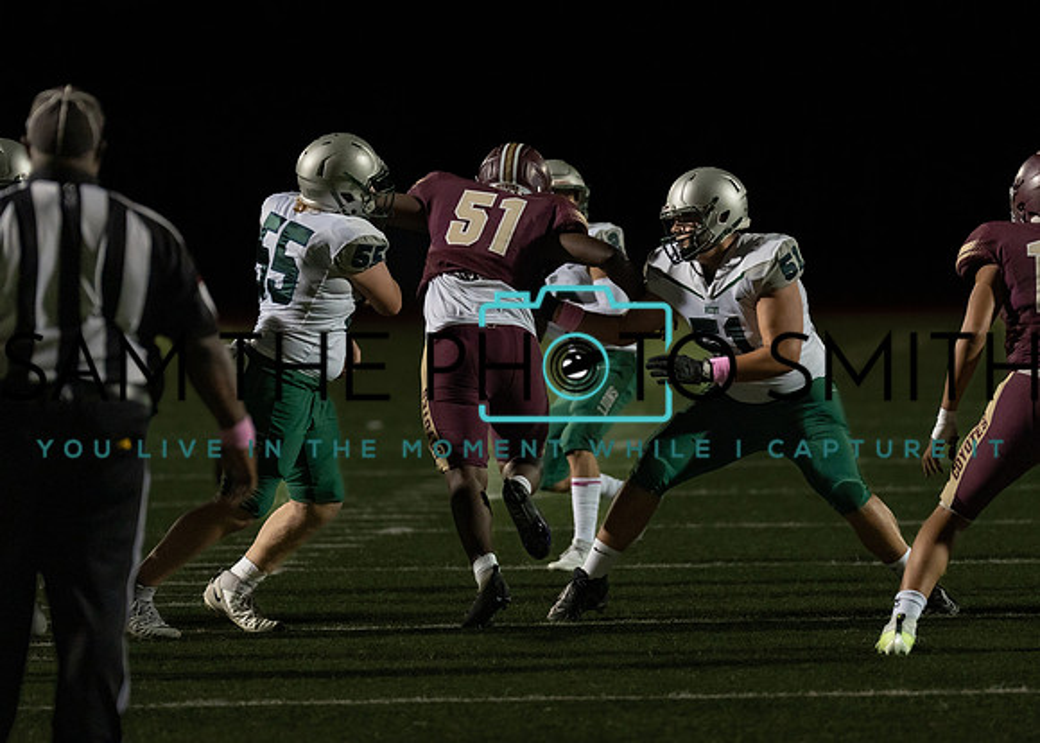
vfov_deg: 4.9
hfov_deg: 6.9
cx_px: 520
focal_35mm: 294
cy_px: 326
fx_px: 8684
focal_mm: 200
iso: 1600
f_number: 2.8
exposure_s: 1/1000
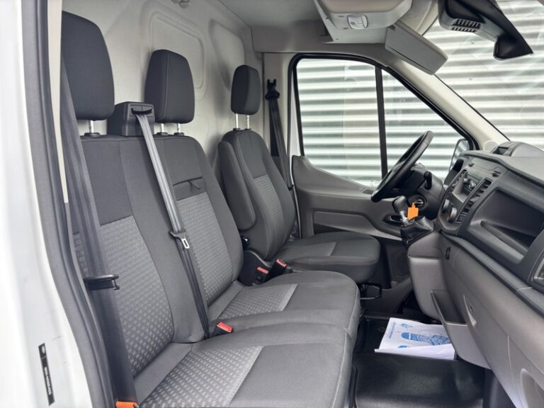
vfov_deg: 53.1
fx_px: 409
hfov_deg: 67.3
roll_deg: -0.3
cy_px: 204
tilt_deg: -9.1
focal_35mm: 26
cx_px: 272
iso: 50
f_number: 1.6
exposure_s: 1/185
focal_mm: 5.96
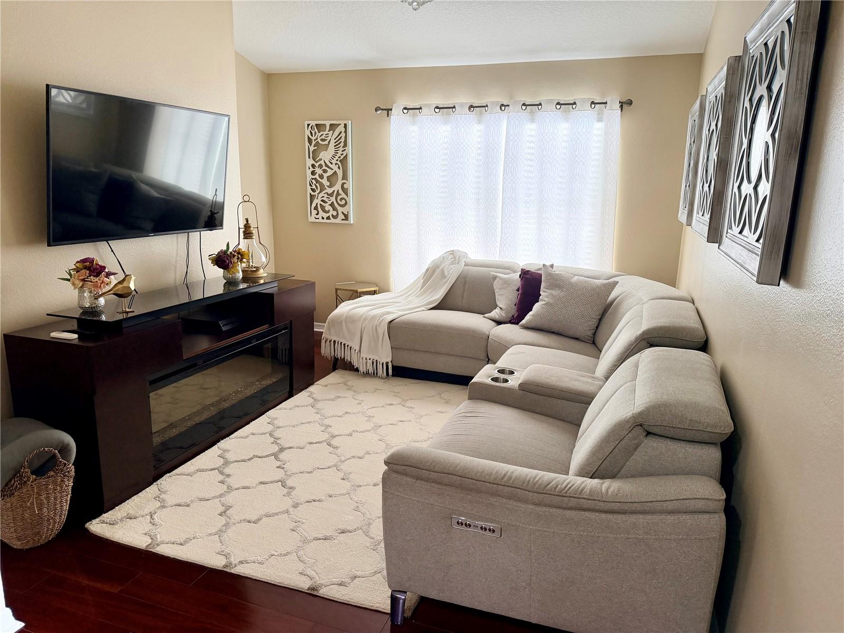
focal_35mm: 24
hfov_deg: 71.6
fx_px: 585
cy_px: 316
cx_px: 422
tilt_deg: -13.4
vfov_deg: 56.8
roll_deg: -1.7
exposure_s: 1/60
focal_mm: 6.76
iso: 250
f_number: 1.78
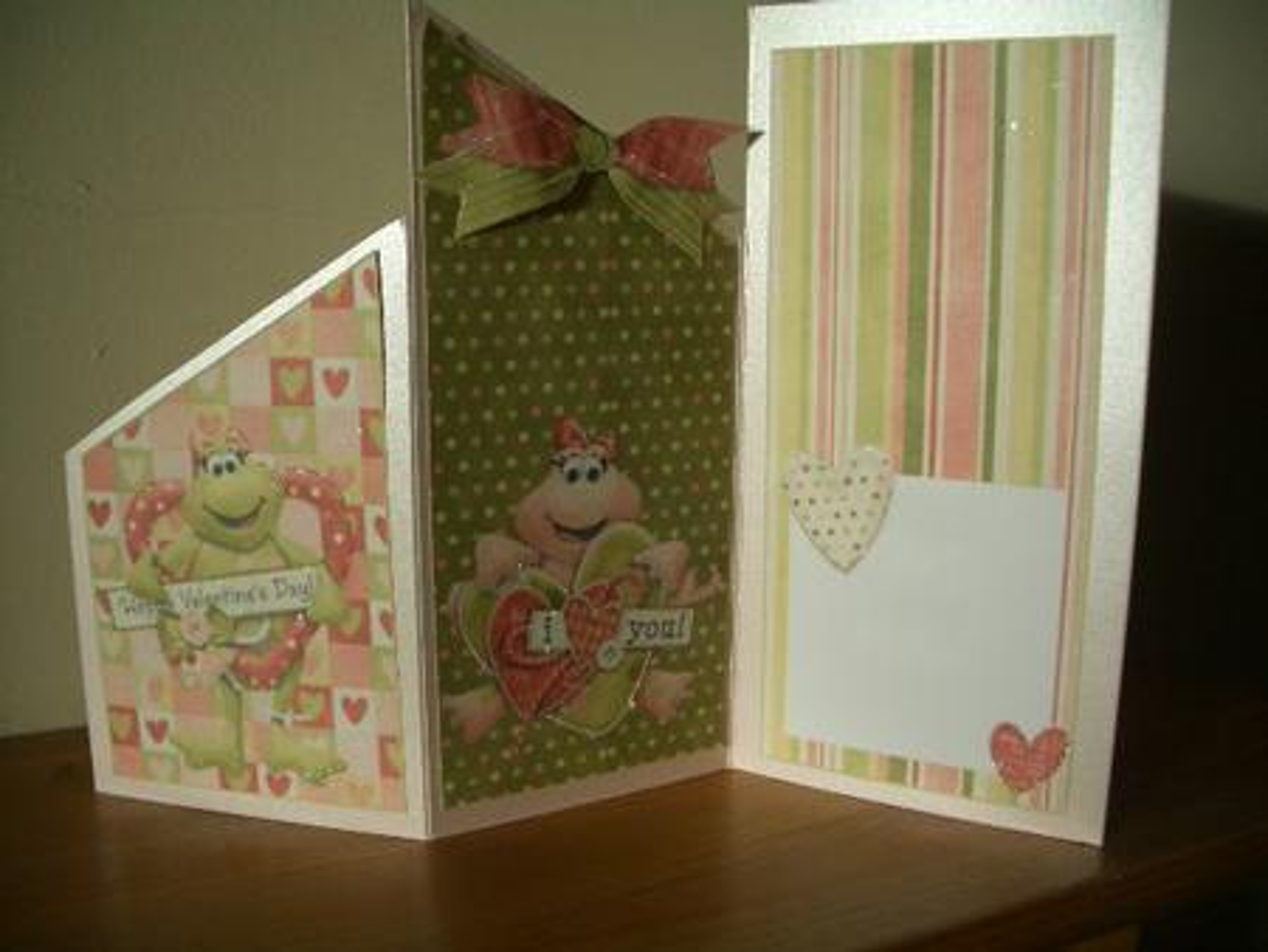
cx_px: 634
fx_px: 1283
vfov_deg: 40.7
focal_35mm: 35
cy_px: 476
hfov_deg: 52.6
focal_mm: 5.8
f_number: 2.6
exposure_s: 1/640
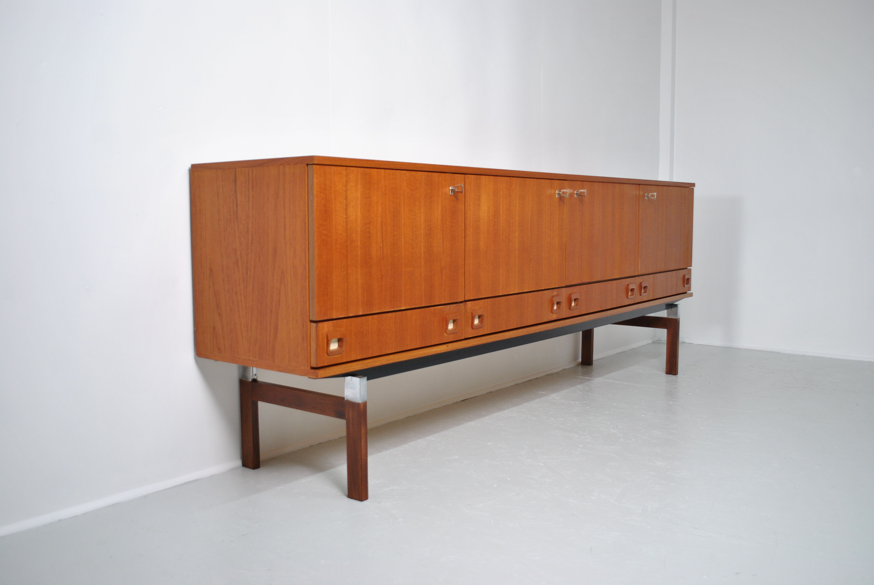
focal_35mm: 33
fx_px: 802
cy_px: 292
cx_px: 437
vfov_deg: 40.1
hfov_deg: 57.2
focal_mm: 22
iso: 320
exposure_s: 1/30
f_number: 4
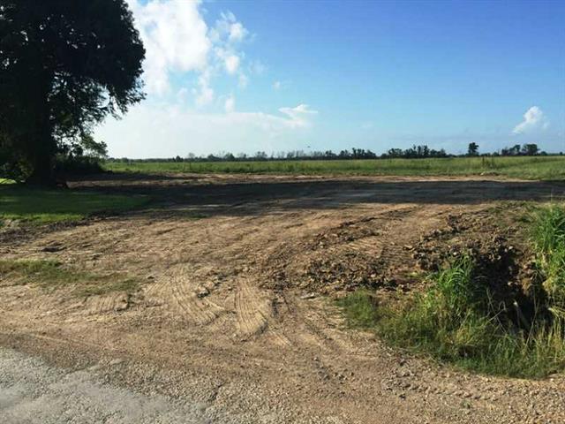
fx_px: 473
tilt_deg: -5.3
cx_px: 282
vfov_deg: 48.2
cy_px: 212
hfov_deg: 61.7
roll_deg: +0.6
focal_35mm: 29
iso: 32
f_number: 2.2
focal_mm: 4.15
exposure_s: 1/2326
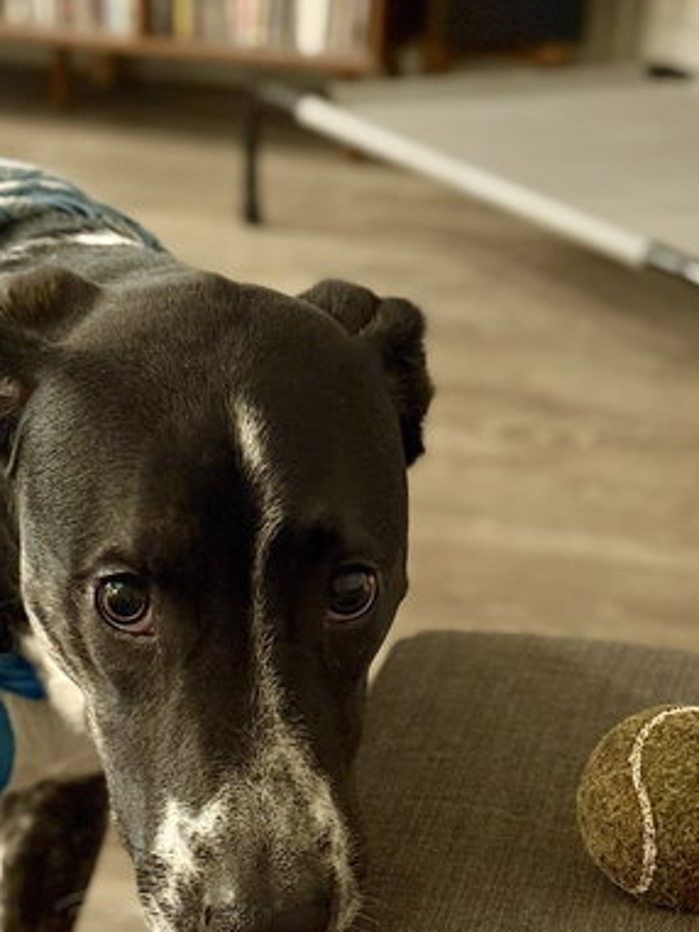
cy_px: 686
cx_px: 266
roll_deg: -3.3
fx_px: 2260
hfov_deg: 17.6
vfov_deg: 23.1
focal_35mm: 84
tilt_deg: -26.5
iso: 1000
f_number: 1.78
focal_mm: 6.76
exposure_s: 1/15
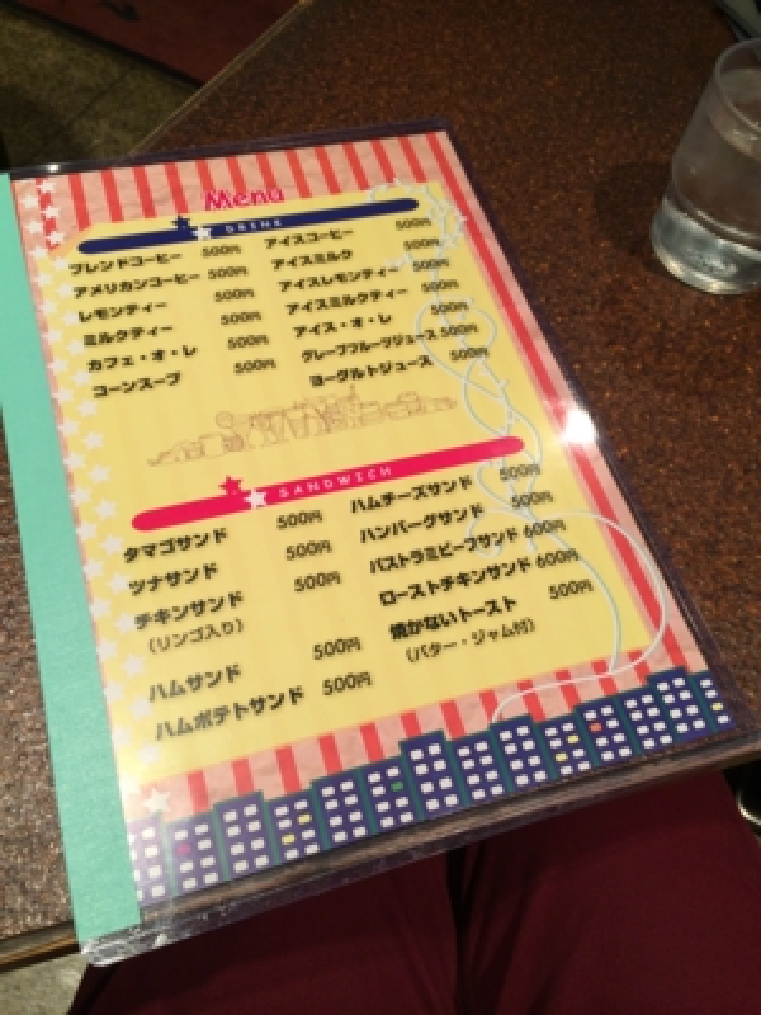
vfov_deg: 60.0
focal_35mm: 30
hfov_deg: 46.8
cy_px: 508
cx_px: 380
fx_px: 879
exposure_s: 1/33
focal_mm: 4.12
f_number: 2.2
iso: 100
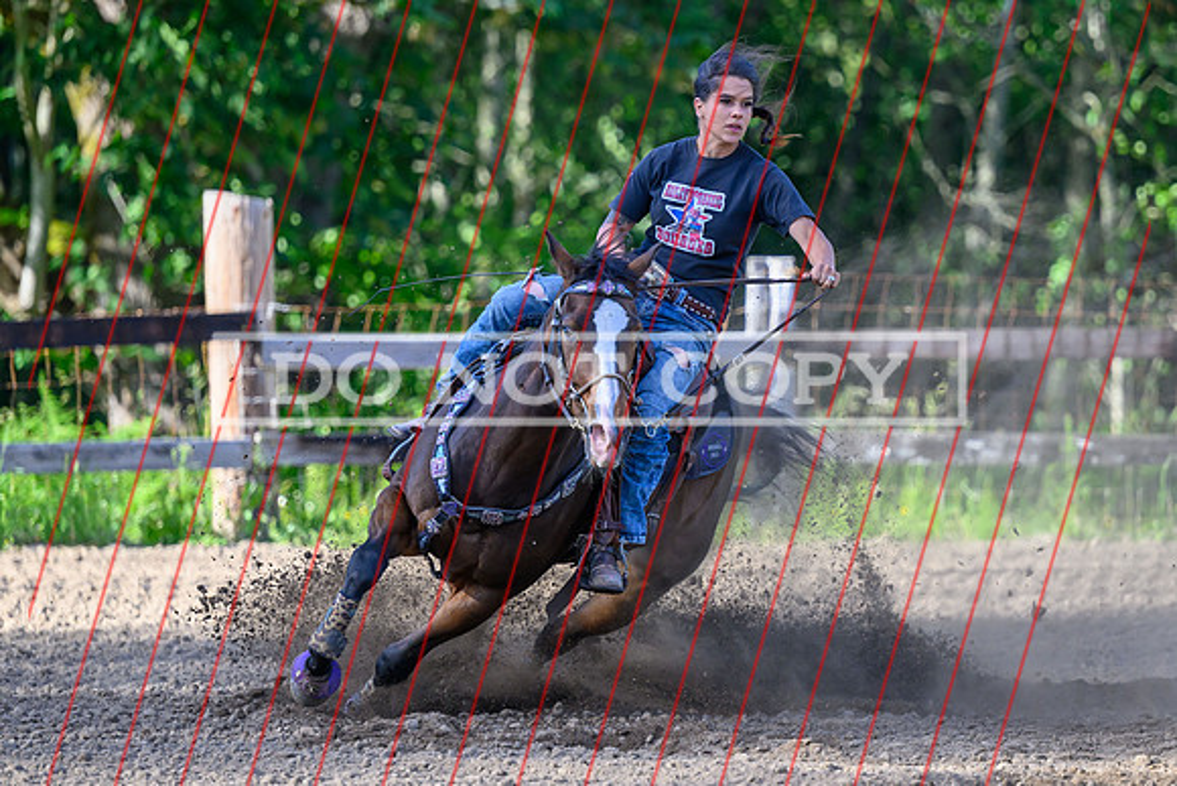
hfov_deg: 8.1
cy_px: 340
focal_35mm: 253
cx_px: 696
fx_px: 8268
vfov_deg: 5.4
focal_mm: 165
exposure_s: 1/2500
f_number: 2.8
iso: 720
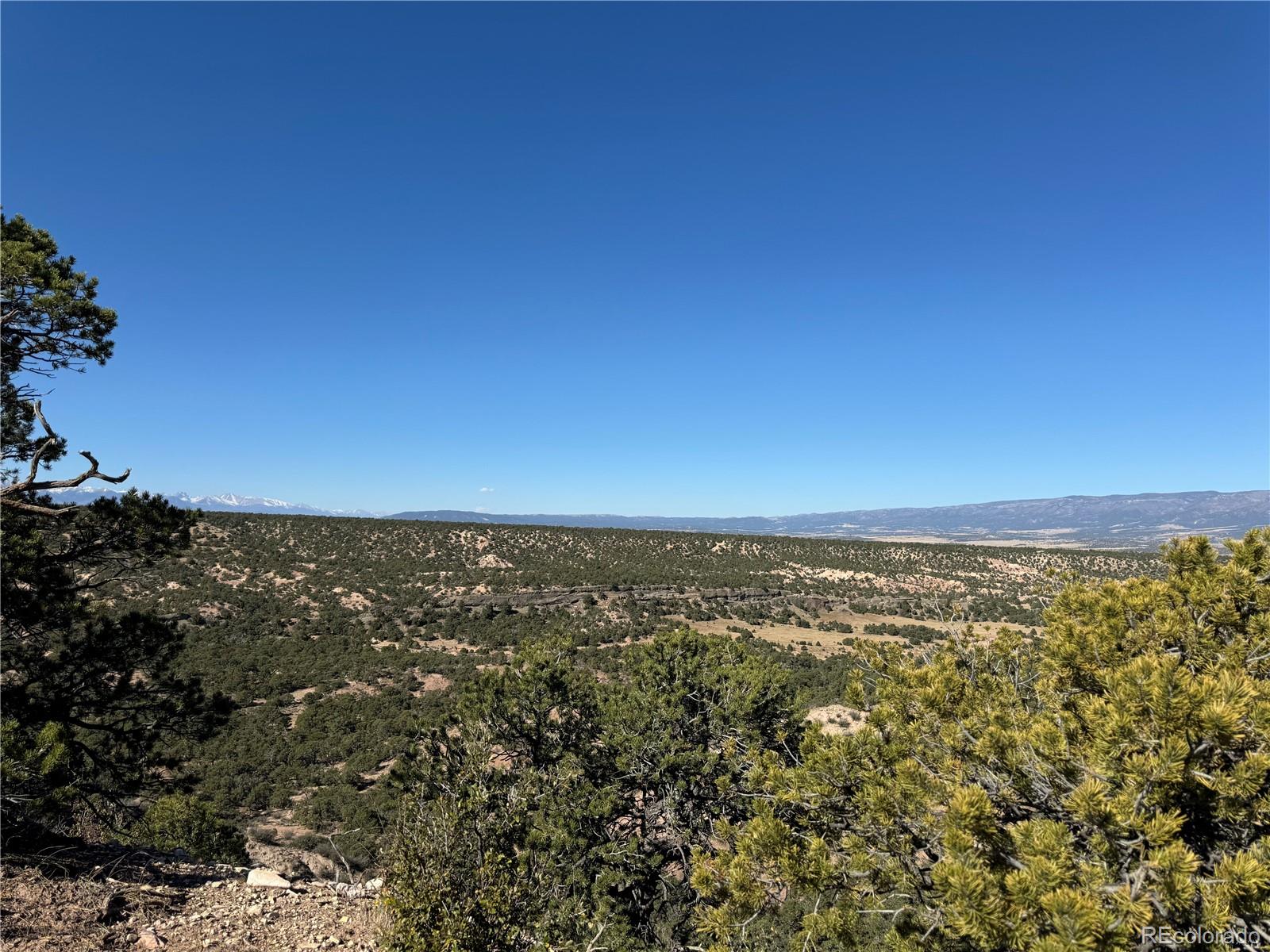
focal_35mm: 24
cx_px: 635
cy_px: 476
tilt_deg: +3.9
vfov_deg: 56.8
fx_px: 881
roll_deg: -1.1
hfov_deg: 71.6
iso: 80
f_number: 1.78
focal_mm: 6.76
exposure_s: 1/5814
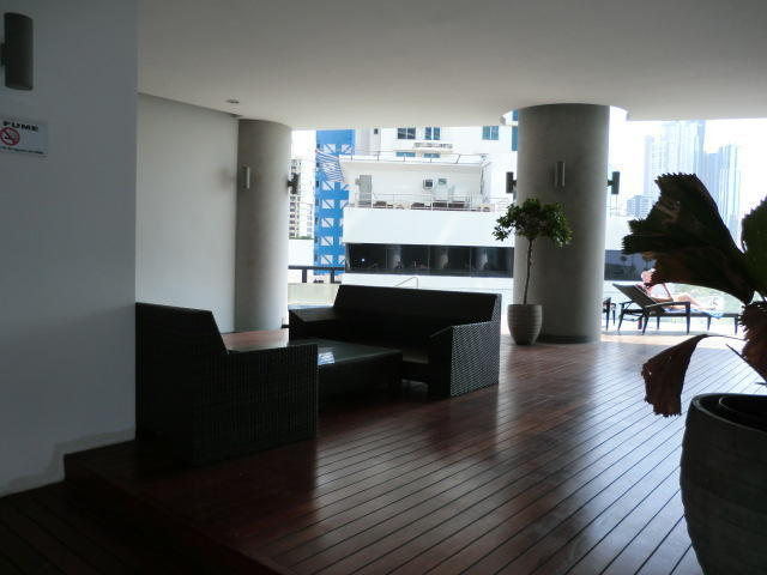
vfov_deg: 51.4
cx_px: 384
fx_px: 598
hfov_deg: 65.3
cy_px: 288
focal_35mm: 27
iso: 50
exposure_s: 1/250
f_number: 3.2
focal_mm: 4.9
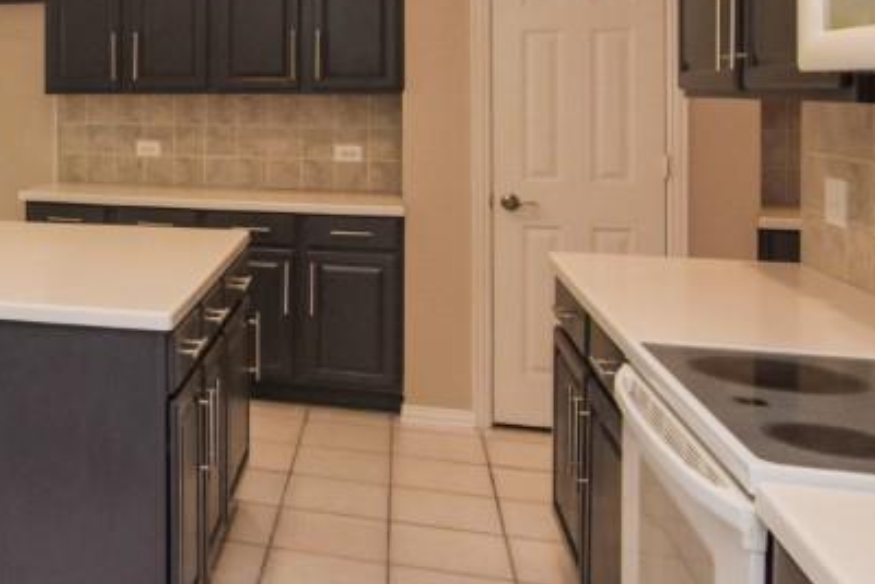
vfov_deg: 30.7
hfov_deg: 39.9
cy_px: 89
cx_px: -20
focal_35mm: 42
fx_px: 1028
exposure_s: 1/60
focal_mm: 11
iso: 1000
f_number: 6.3
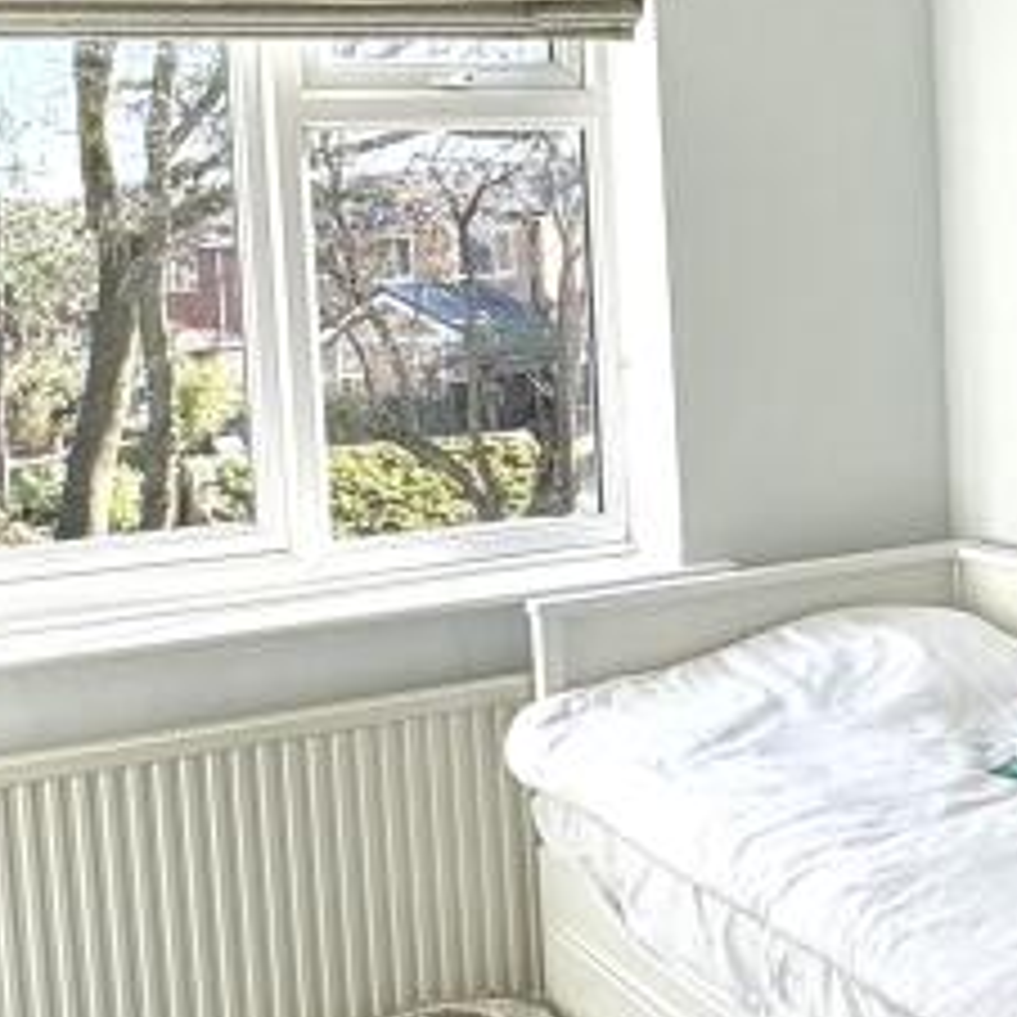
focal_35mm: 56
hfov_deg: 30.5
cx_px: 585
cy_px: 405
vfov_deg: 30.5
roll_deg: +3.2
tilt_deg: -4.2
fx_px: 1861
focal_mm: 2.22
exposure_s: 1/331
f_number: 2.2
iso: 64
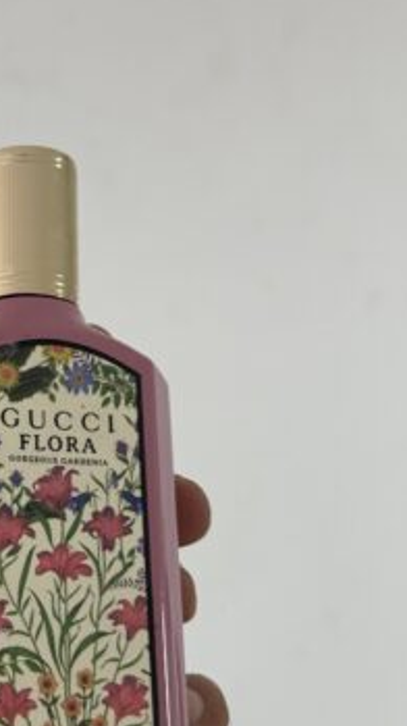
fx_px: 1652
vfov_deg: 24.6
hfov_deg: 13.8
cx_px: 0
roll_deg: -0.8
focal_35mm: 86
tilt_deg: -20.0
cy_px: 482
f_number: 1.78
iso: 100
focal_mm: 6.76
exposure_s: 1/50
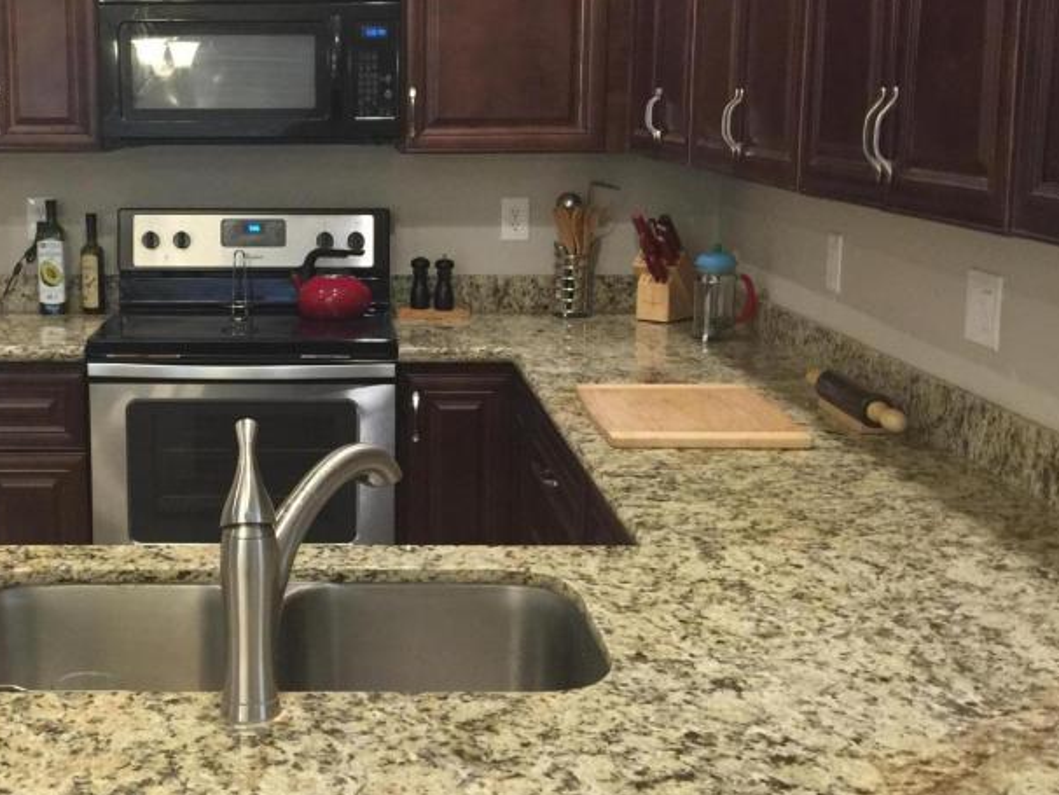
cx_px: 316
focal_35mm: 49
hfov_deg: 38.3
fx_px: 1500
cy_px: 358
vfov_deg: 29.7
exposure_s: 1/15
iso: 125
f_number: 2.2
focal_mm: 4.15
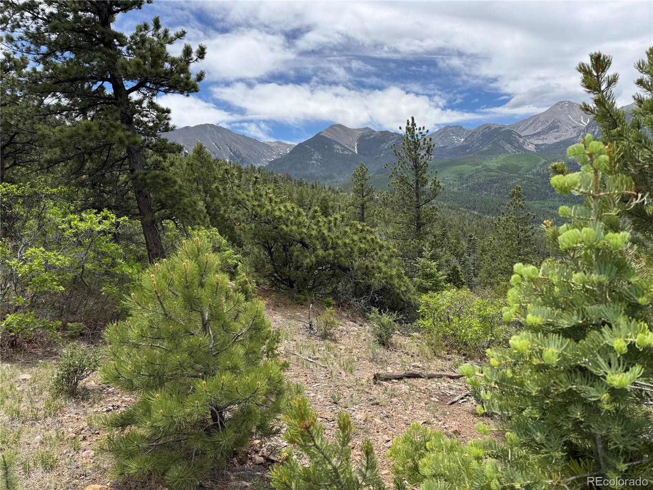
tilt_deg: -5.5
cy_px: 245
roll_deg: +2.6
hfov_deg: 71.6
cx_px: 326
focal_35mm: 24
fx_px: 453
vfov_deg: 56.8
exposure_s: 1/3247
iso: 80
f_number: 1.78
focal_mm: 6.76
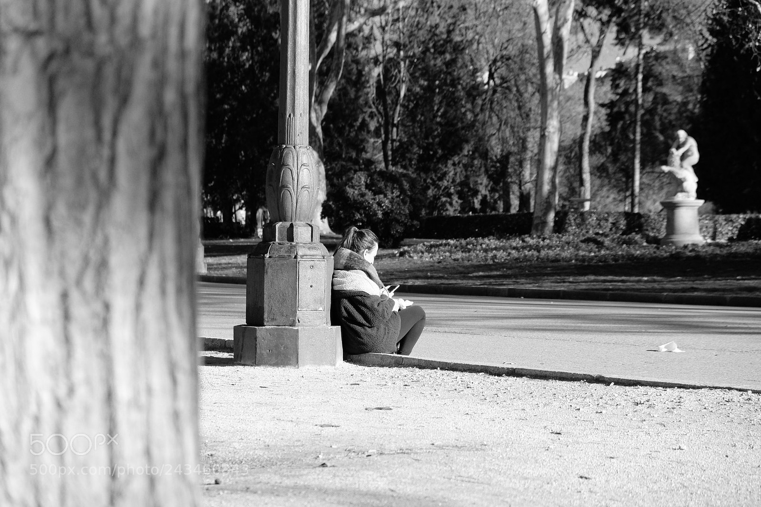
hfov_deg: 24.5
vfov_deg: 16.4
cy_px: 254
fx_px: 1754
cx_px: 380
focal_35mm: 83
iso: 1000
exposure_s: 1/4000
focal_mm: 55
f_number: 4
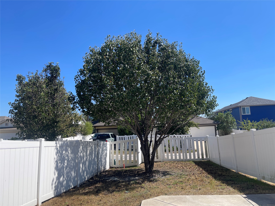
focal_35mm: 25
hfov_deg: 69.4
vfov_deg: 54.9
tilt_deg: +7.2
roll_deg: +1.1
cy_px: 103
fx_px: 199
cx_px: 138
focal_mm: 5.1
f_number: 1.6
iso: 32
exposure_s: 1/2924
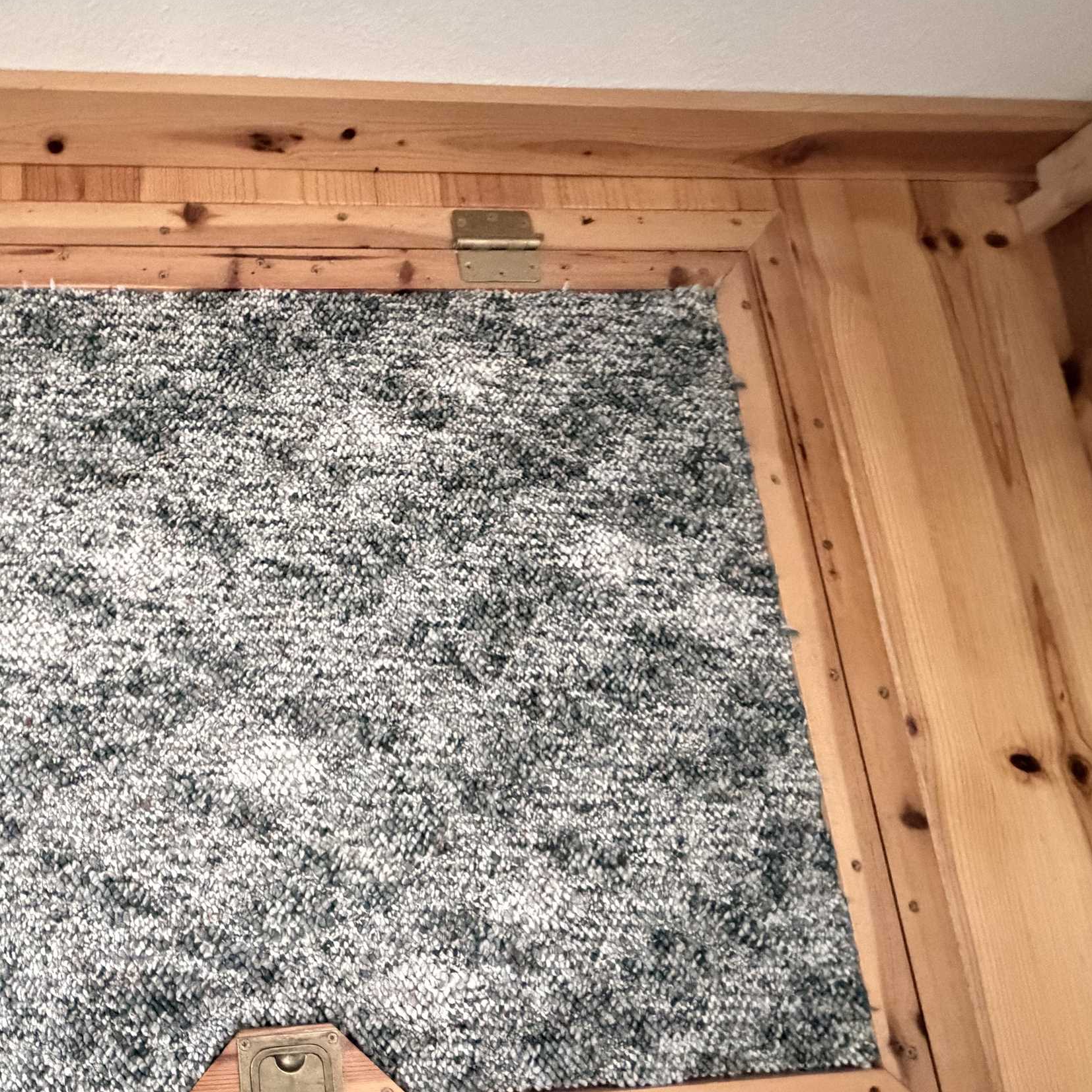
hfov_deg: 59.6
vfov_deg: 65.8
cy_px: 711
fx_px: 821
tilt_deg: -77.1
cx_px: 158
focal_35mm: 23
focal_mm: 2.22
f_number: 2.2
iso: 1250
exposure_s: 1/40
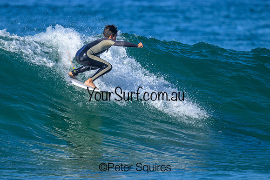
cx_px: 102
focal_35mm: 1101
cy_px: 74
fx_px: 8255
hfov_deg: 1.9
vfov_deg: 1.3
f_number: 6.3
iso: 360
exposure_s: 1/2000
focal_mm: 800
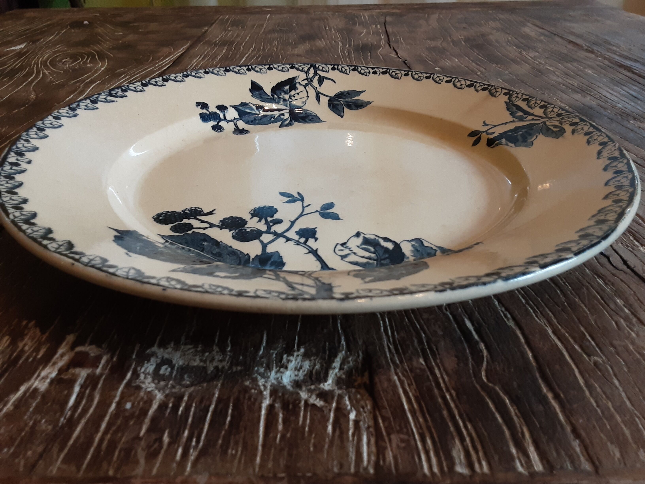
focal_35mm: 28
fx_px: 522
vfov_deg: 49.7
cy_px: 242
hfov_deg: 63.4
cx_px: 322
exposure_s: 1/33
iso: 125
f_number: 1.9
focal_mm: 2.9
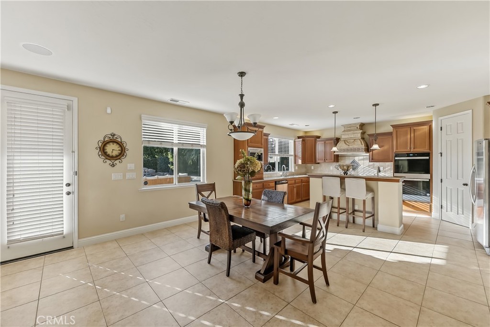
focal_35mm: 14
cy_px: 164
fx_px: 191
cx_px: 245
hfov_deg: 104.2
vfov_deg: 81.2
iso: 320
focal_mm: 14
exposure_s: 1/160
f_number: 4
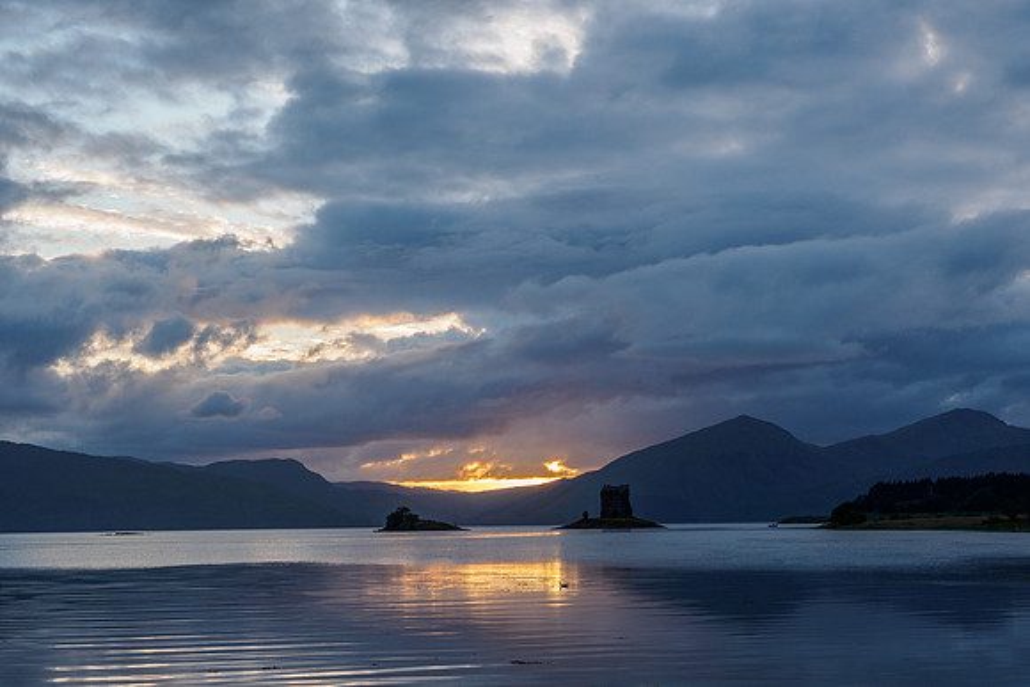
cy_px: 381
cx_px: 516
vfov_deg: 23.0
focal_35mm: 59
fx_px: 1688
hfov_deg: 33.9
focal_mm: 28
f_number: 7.1
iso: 200
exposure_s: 1/100
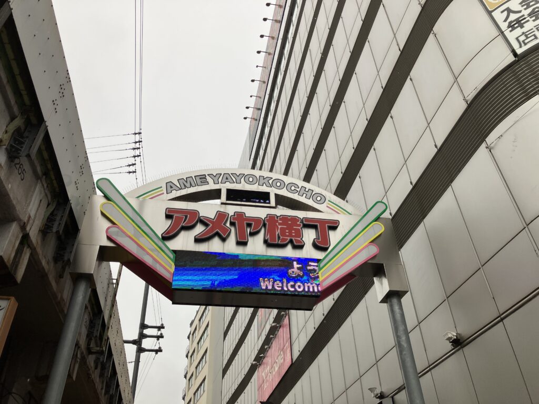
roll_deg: +1.5
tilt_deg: +40.4
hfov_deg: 63.4
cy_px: 202
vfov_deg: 49.7
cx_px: 270
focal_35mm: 28
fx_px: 436
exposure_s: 1/810
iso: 32
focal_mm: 3.99
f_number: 1.8
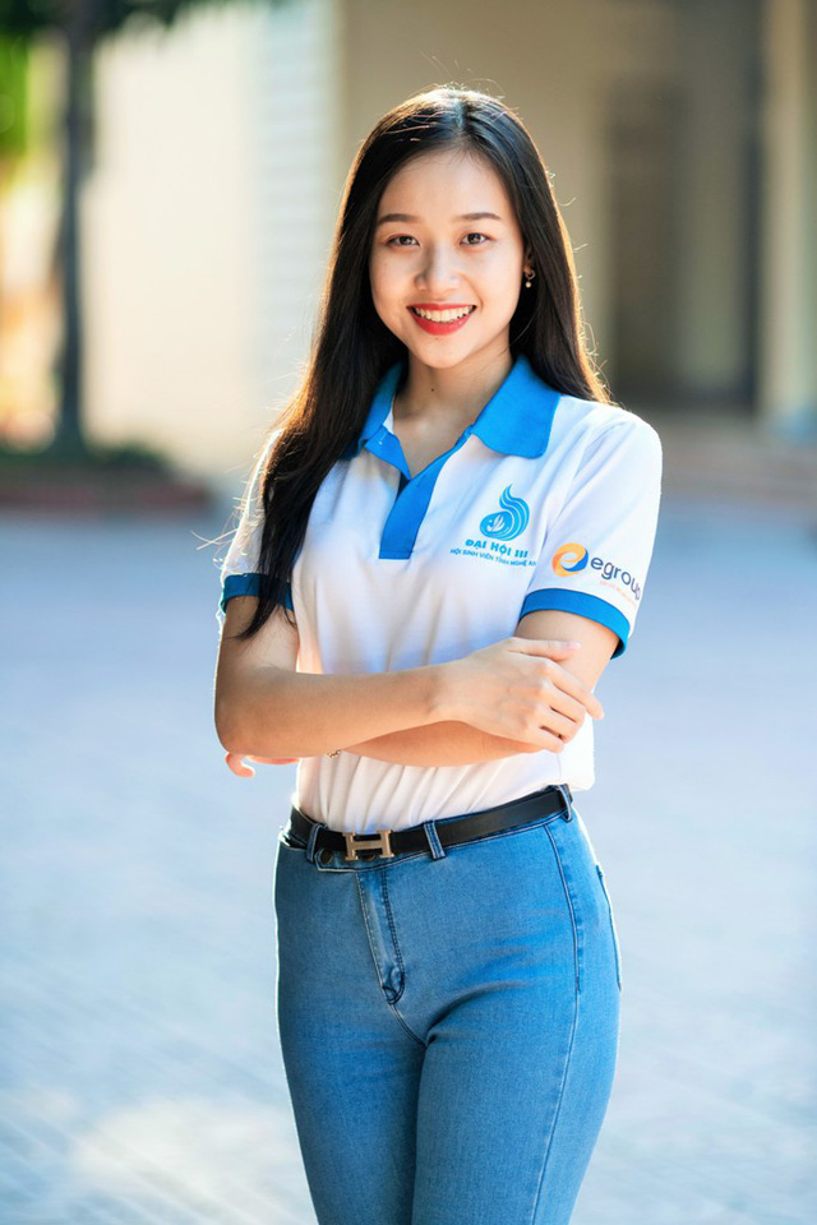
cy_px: 612
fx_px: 4595
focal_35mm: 135
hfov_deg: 10.2
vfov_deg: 15.2
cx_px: 408
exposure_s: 1/320
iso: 250
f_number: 2.8
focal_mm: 135
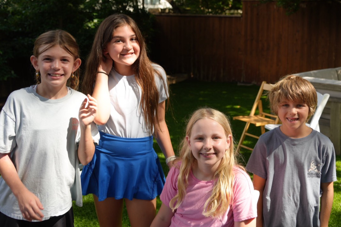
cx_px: 198
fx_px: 436
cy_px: 101
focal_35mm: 46
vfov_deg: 29.3
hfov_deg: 42.6
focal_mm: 35
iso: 100
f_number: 4
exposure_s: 1/200
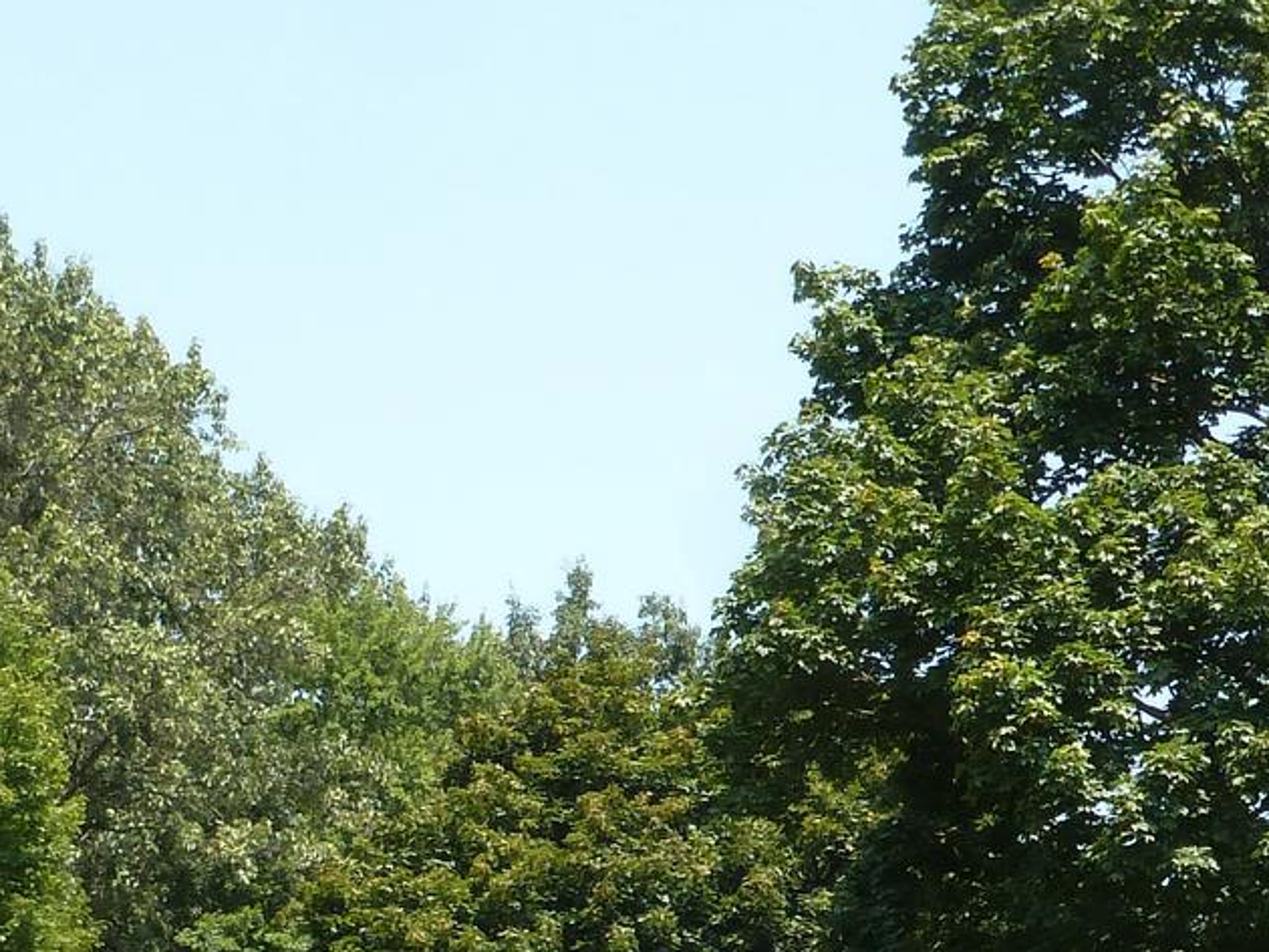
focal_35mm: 117
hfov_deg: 16.8
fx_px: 4291
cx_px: 705
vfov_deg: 12.3
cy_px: 1262
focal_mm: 6.4
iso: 100
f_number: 4
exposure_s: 1/200
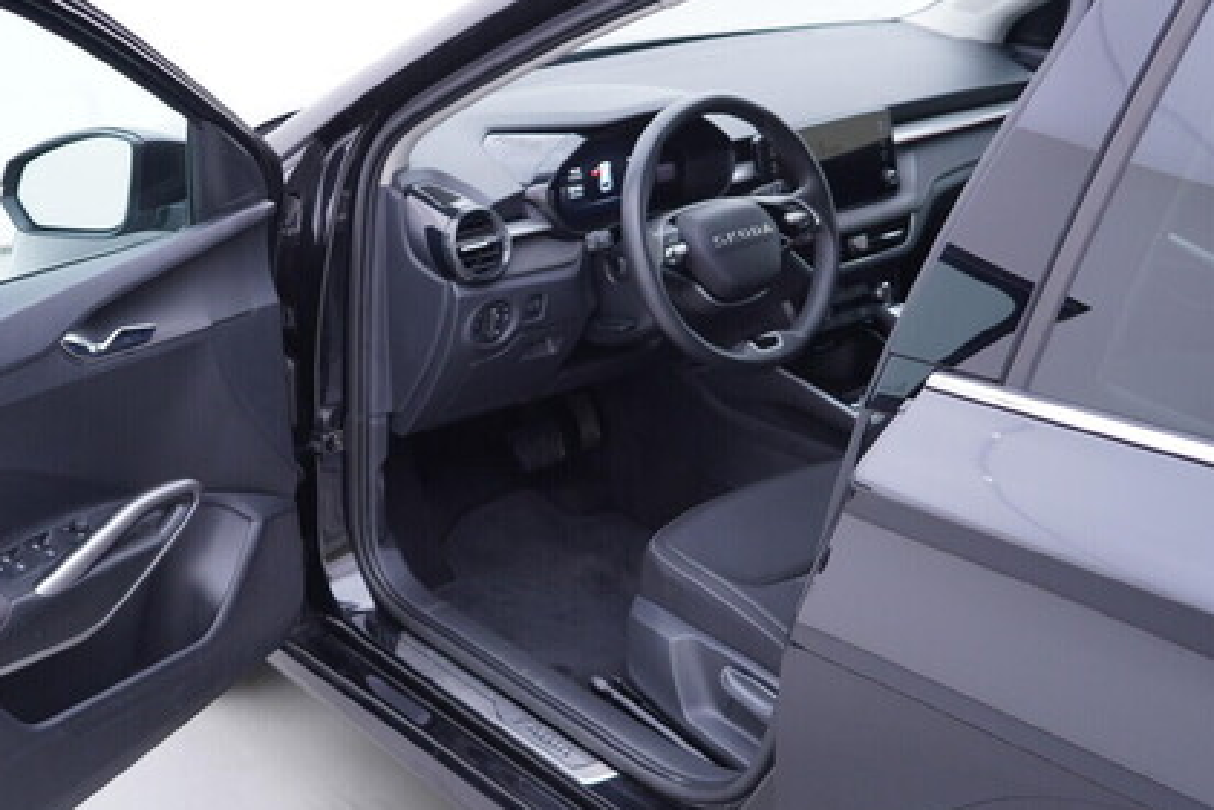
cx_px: 493
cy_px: 454
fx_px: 1585
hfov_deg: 41.7
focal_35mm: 47
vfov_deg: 28.6
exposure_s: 1/40
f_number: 2.8
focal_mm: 24
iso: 160
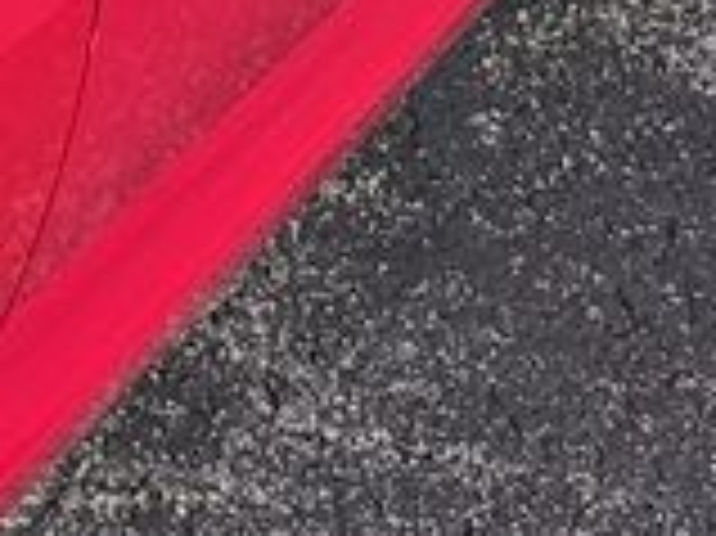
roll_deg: -0.3
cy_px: -694
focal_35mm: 155
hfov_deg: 9.4
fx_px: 3204
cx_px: -1585
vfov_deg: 8.8
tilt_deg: -31.0
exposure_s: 1/121
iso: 64
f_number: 1.78
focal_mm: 6.76
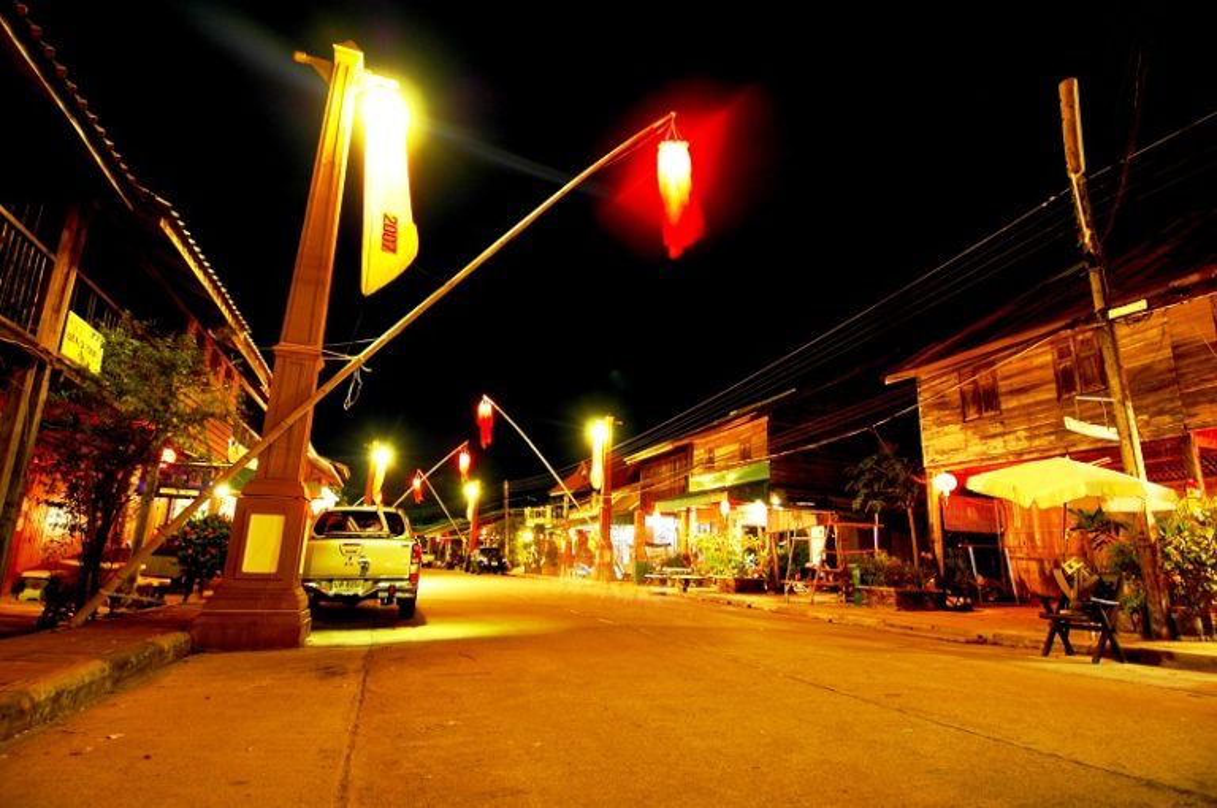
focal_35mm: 18
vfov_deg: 67.2
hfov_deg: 90.1
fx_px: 608
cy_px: 404
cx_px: 608
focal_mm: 12
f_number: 4
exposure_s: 6
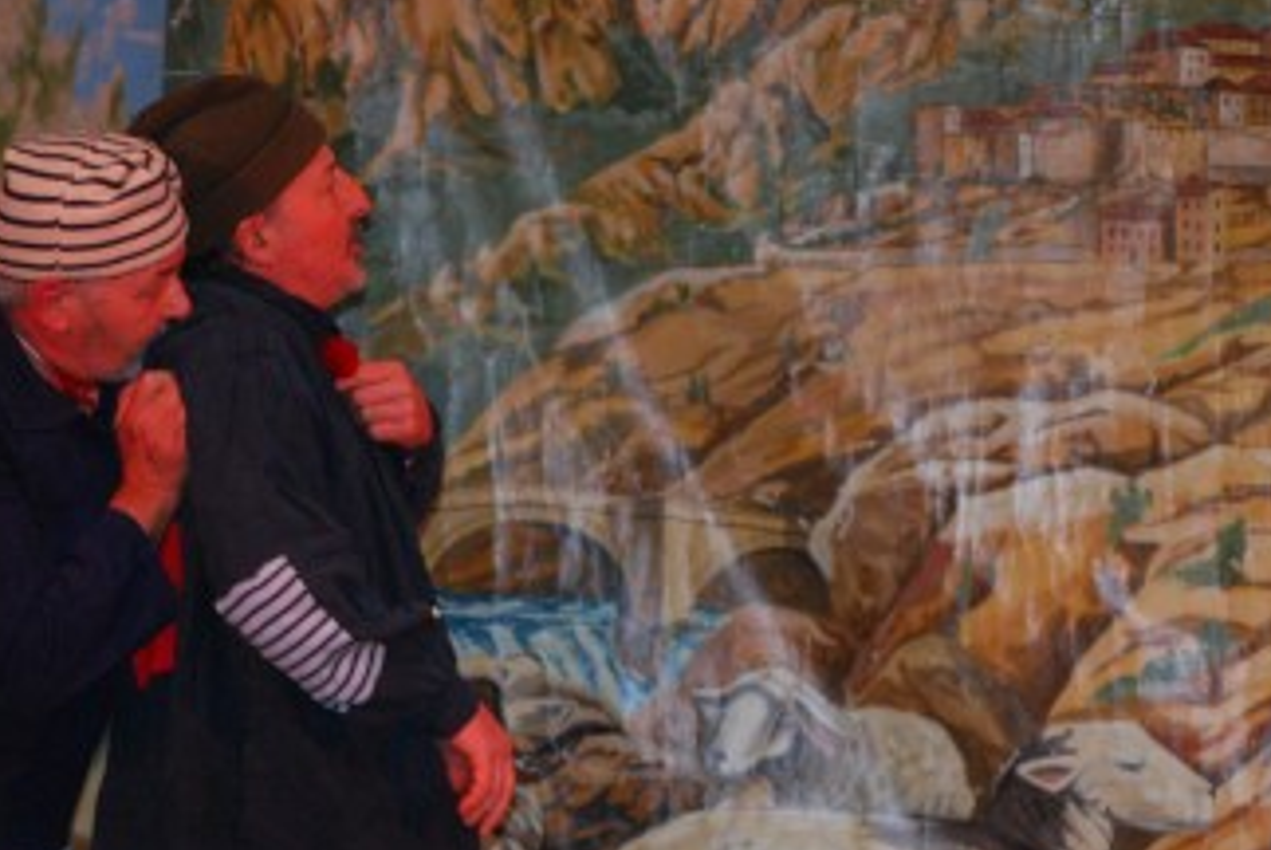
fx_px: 8940
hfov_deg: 8.1
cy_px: 423
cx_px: 830
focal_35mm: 253
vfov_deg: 5.4
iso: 800
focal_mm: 85
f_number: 5
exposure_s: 1/60
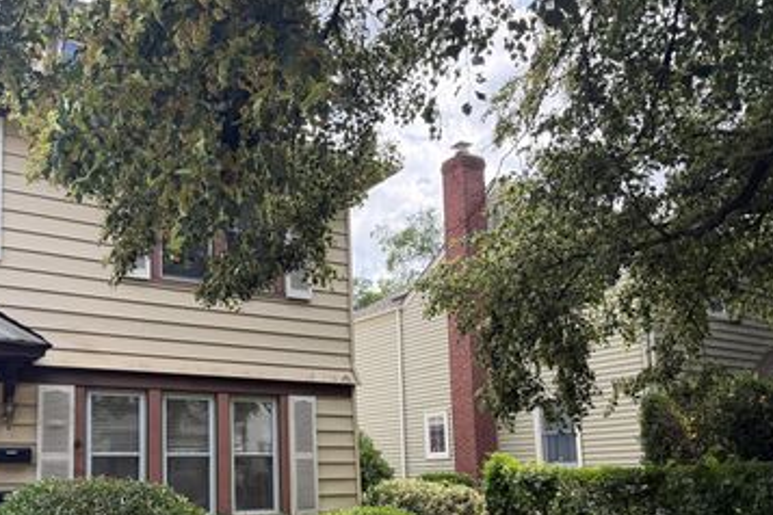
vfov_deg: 36.9
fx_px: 751
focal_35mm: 35
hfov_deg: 53.6
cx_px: 271
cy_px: 393
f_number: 1.78
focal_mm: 6.76
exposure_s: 1/1018
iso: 100
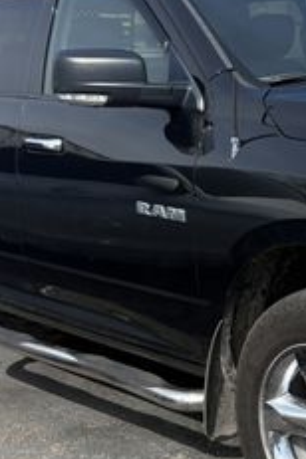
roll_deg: +1.2
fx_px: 956
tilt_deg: -11.1
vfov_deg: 27.0
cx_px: 348
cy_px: 201
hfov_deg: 17.5
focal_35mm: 75
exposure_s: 1/3279
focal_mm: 5.96
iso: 50
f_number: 1.6
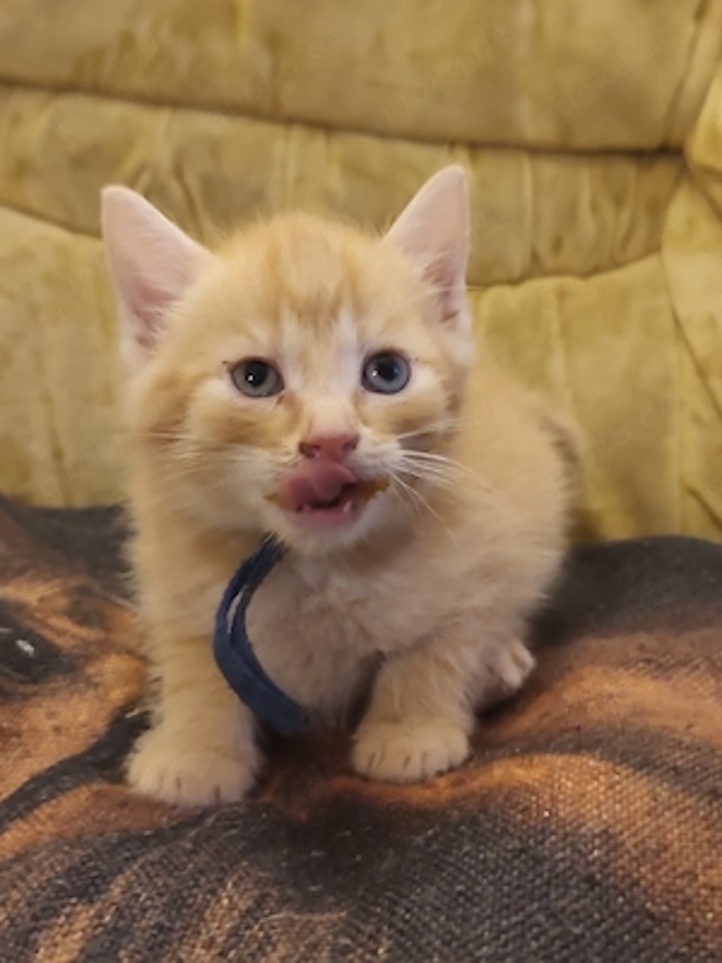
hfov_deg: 31.5
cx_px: 361
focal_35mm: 46
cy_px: 482
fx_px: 1279
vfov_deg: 41.2
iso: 1600
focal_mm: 6.19
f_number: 1.65
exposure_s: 1/25
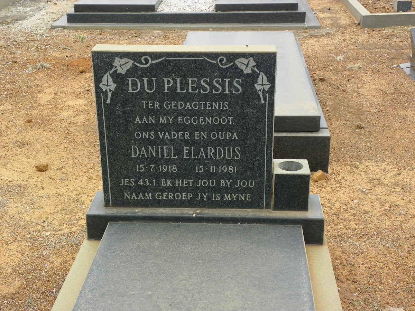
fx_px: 671
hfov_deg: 34.3
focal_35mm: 56
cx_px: 208
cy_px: 156
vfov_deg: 26.1
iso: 64
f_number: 3.5
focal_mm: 9.9
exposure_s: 1/200
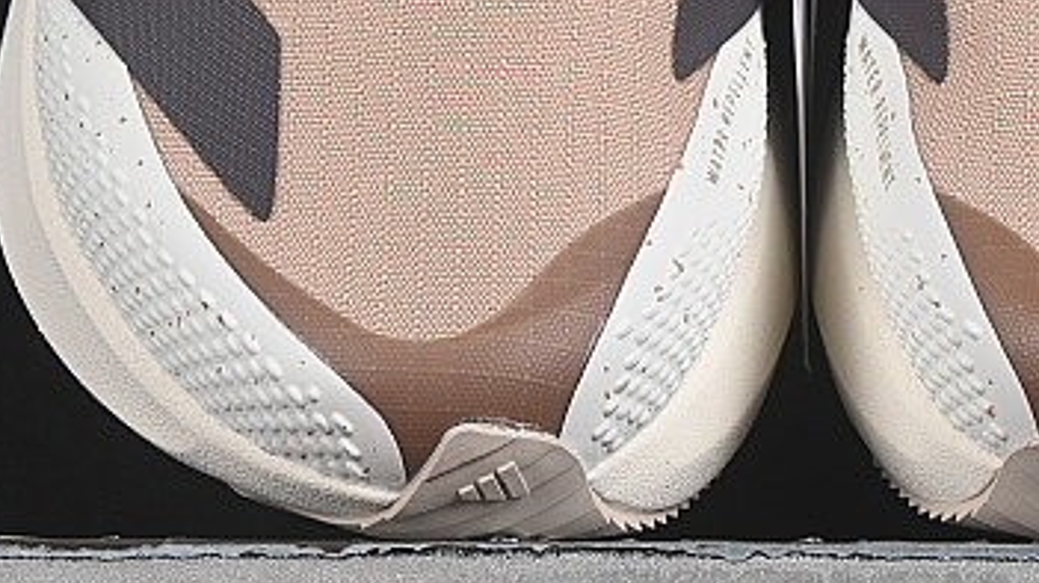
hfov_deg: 8.9
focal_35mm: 242
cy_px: -127
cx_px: 844
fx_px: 6664
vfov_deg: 5.0
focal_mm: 50
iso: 160
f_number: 8
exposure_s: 1/80
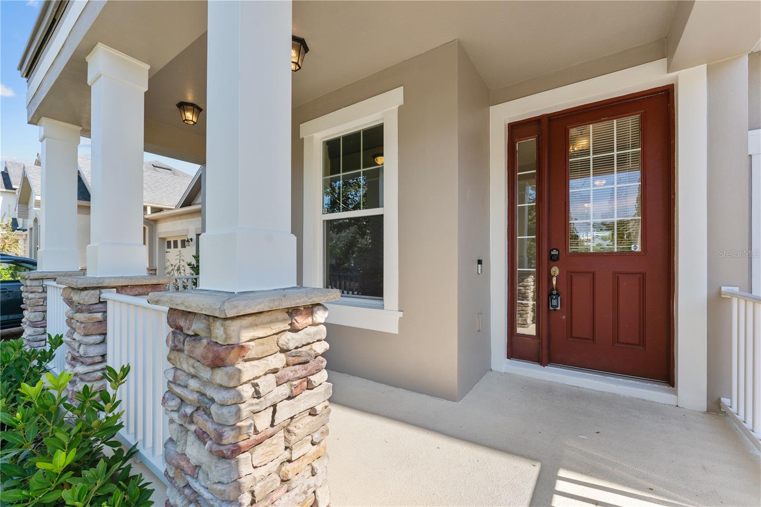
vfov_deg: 78.8
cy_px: 254
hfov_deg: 101.9
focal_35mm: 15
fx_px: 309
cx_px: 380
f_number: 8
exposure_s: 1/400
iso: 320
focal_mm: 14.6
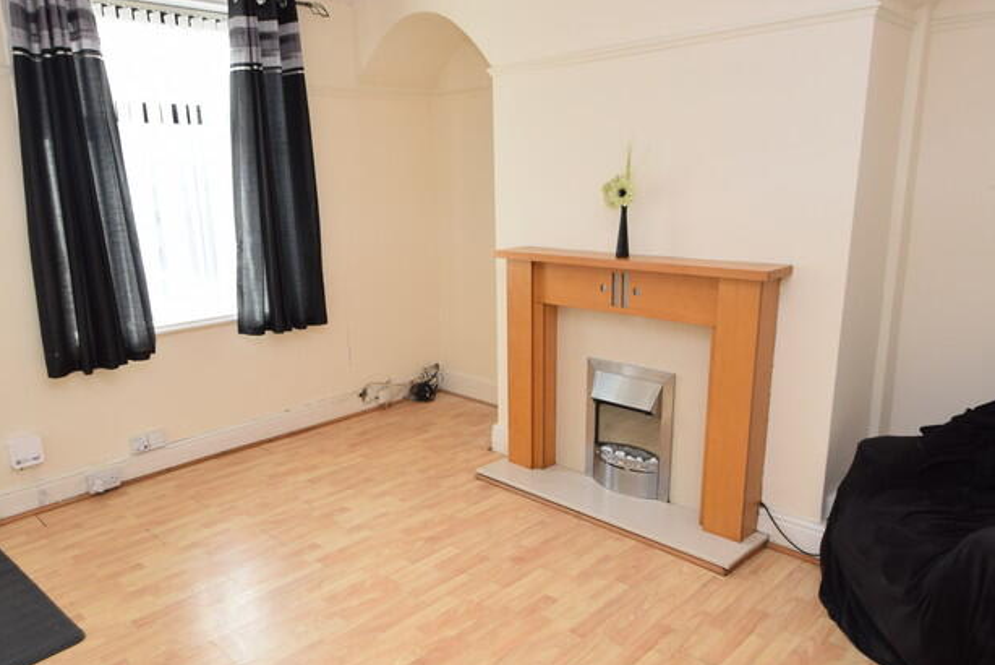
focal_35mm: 25
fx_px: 691
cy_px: 356
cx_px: 463
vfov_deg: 51.3
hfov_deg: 71.4
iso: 400
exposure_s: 1/100
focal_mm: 10
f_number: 5
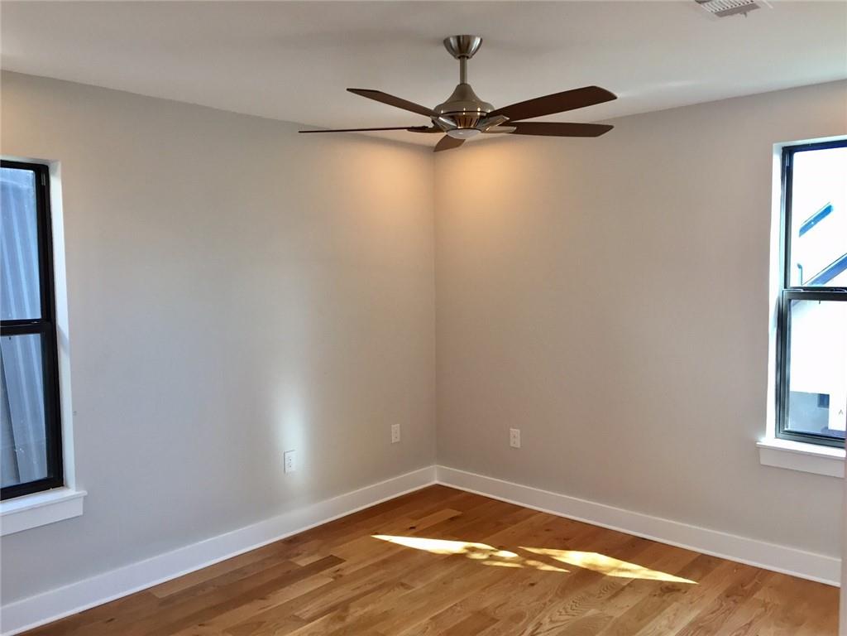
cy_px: 318
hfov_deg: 61.7
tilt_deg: -4.2
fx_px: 710
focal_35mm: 29
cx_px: 424
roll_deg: -0.8
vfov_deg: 48.2
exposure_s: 1/30
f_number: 2.2
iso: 32
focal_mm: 4.15
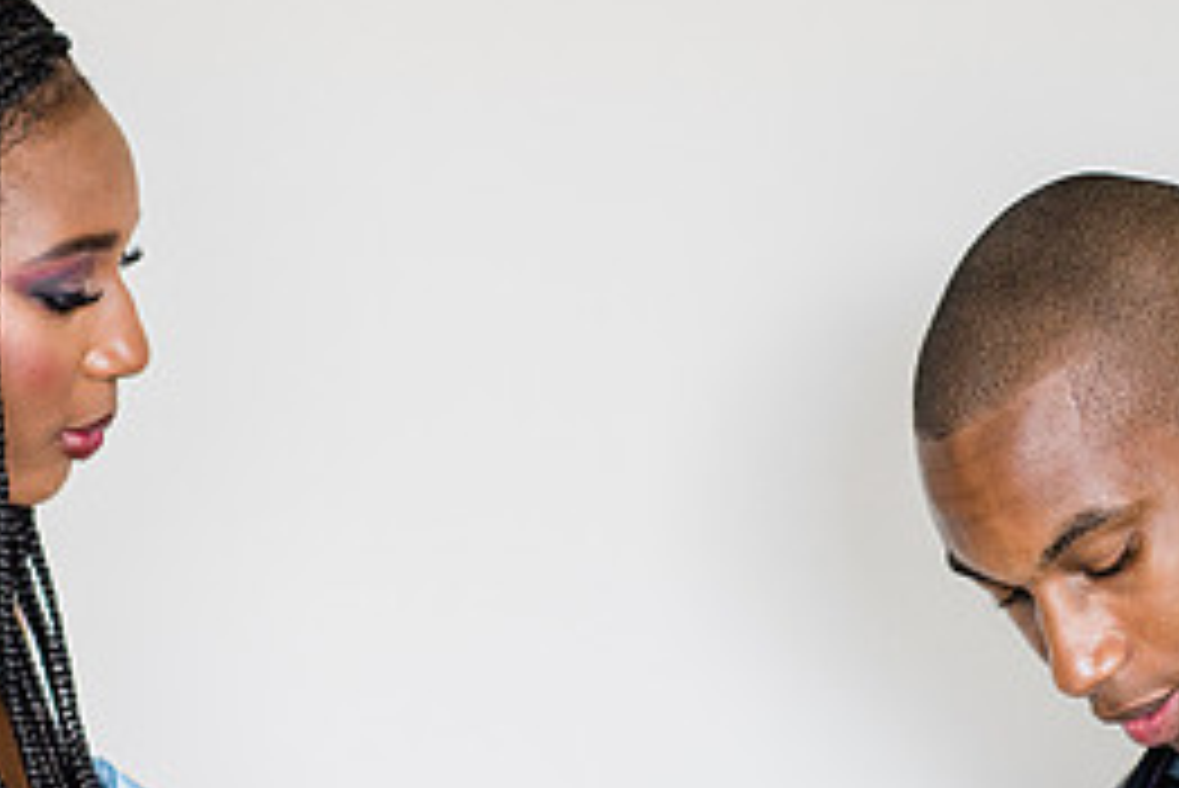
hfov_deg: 10.9
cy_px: 660
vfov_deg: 7.3
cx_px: 549
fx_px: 6160
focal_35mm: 188
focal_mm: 85
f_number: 2.2
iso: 400
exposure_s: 1/160
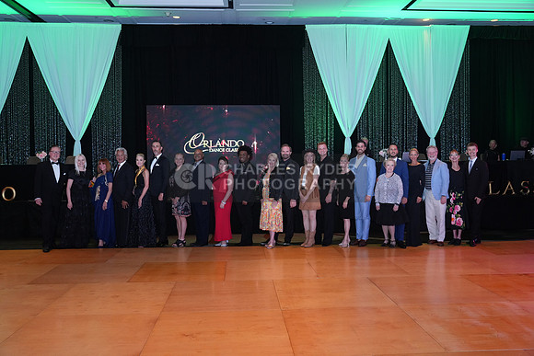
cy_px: 178
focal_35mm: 31
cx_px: 267
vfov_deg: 42.3
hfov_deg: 60.3
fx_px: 460
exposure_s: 1/200
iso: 2000
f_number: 4
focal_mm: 31
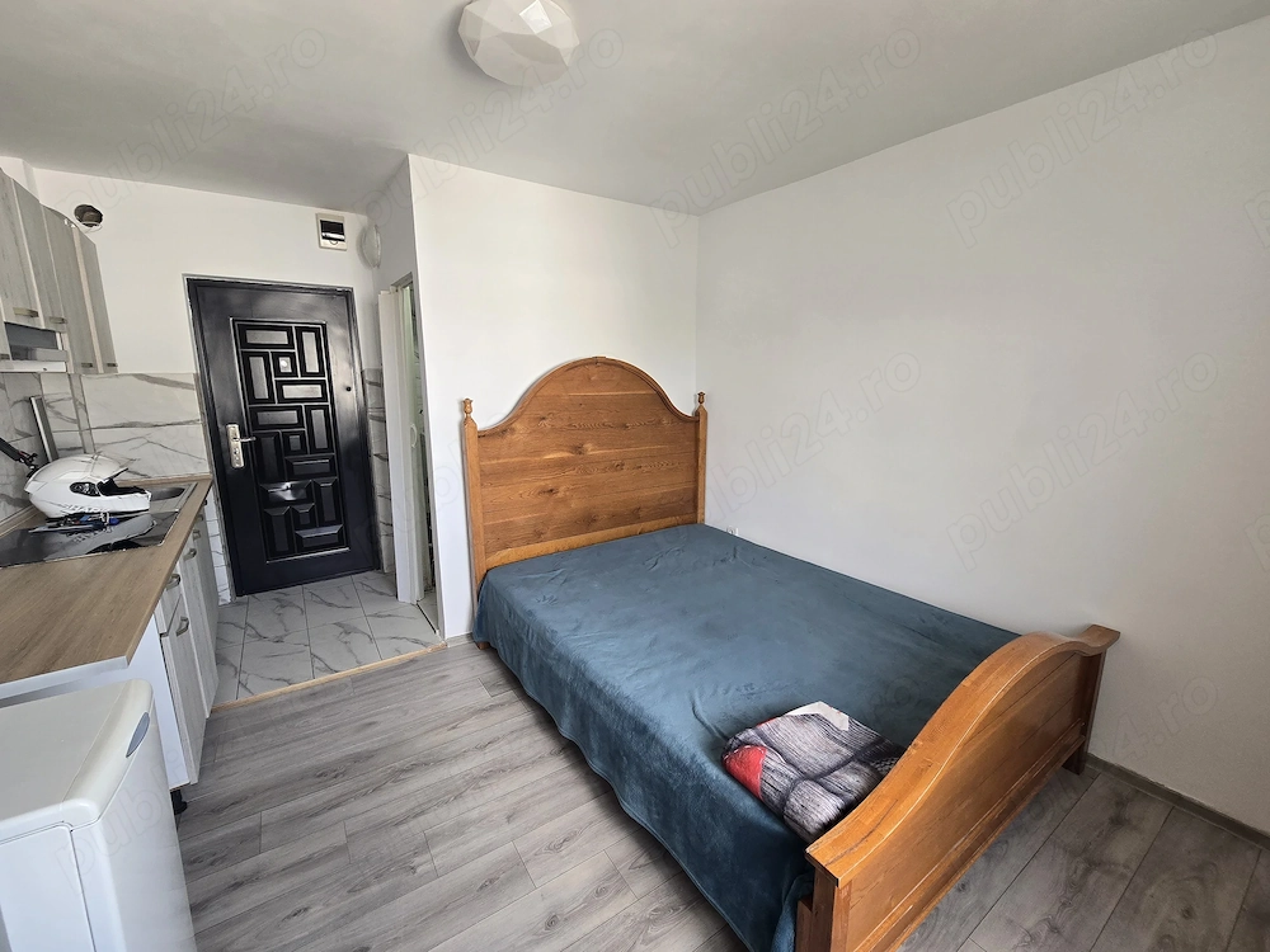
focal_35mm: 13
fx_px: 477
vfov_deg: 89.9
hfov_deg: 106.2
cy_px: 476
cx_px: 635
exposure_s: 1/50
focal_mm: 2.2
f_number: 2.2
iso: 80
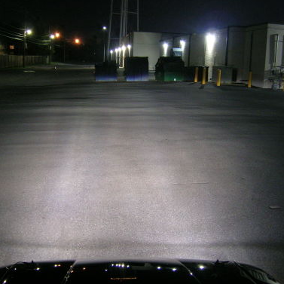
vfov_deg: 40.0
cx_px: 132
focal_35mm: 42
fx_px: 390
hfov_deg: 40.0
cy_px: 140
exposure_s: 1/3
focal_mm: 5.4
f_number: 2.8
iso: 200
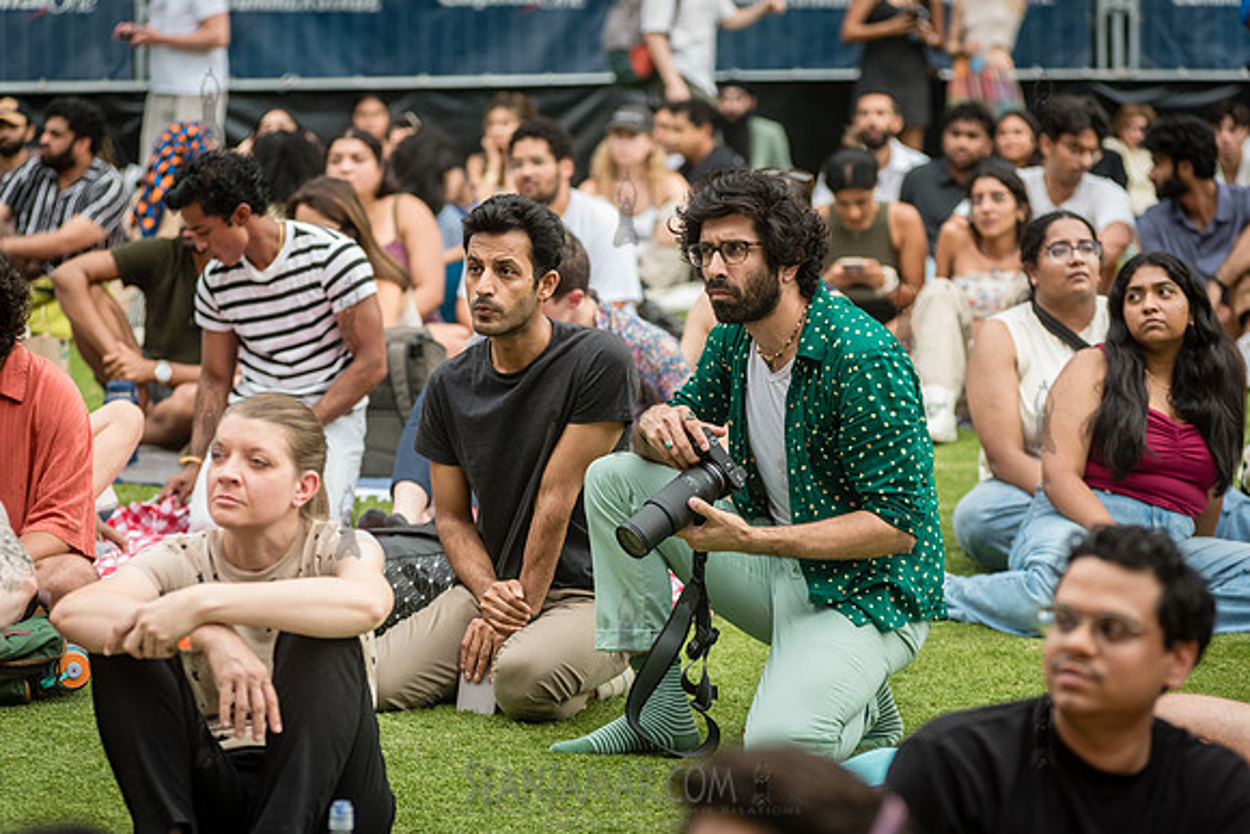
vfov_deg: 9.5
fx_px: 5045
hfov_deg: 14.1
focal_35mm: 145
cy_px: 417
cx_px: 624
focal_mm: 145
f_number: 4
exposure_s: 1/640
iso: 1000
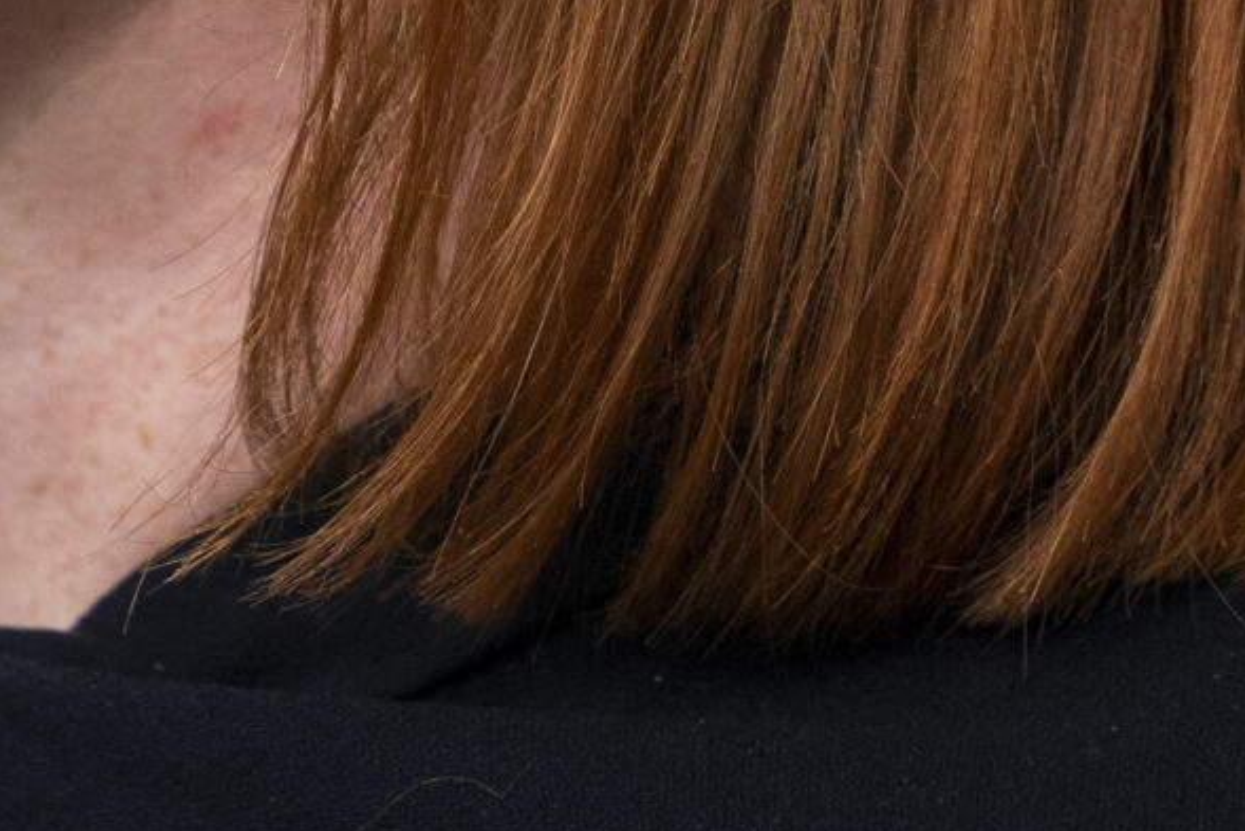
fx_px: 42061
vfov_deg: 1.1
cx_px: 605
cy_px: -602
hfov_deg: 1.7
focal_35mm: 1216
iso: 1250
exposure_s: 1/320
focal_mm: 280
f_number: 4
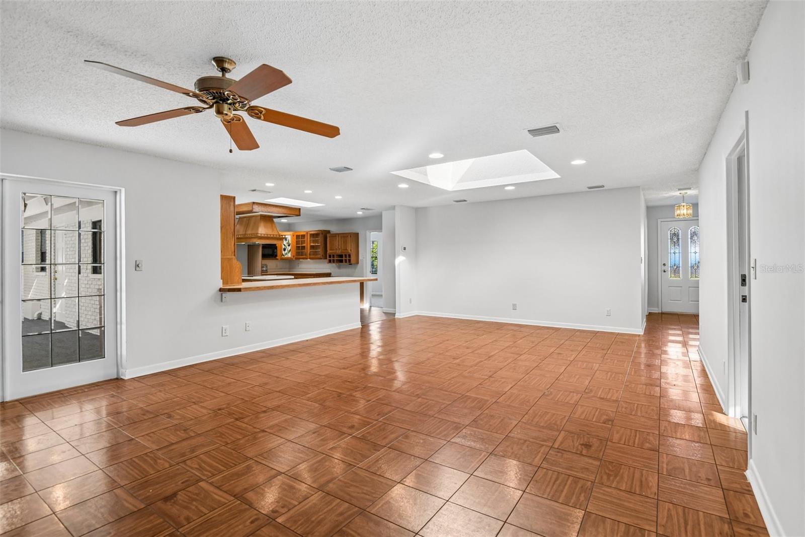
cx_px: 402
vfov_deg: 70.4
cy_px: 268
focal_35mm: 17
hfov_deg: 93.3
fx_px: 380
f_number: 8
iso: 400
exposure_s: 1/50
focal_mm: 17
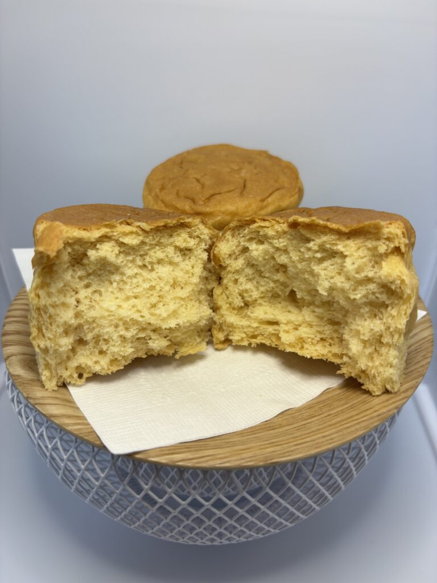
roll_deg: -0.3
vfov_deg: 67.3
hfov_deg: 53.1
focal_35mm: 26
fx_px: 438
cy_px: 292
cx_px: 218
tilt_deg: -33.9
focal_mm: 5.96
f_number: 1.6
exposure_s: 1/121
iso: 50
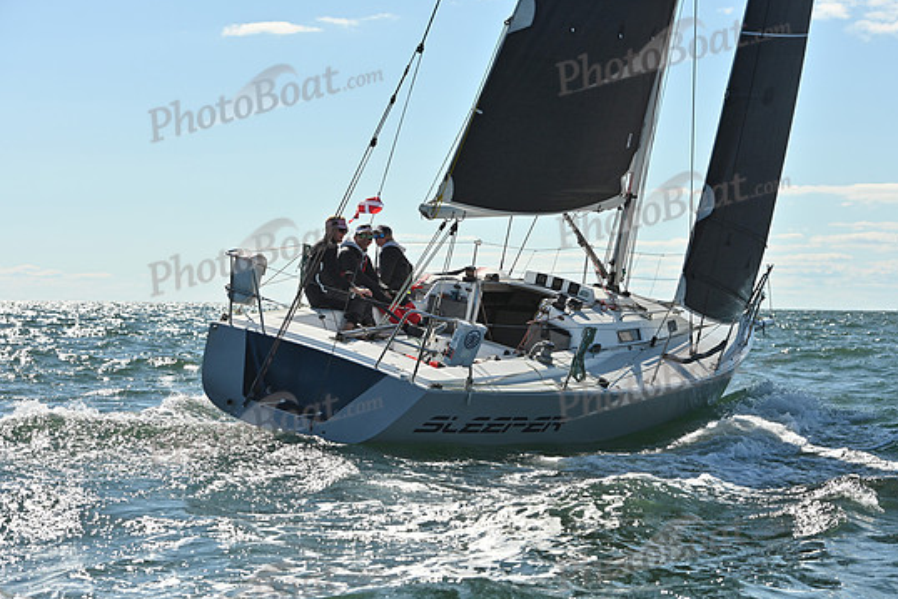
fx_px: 2420
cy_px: 316
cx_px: 471
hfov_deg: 21.0
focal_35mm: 97
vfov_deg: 14.1
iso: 320
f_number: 6.3
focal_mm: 90
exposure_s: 1/3200
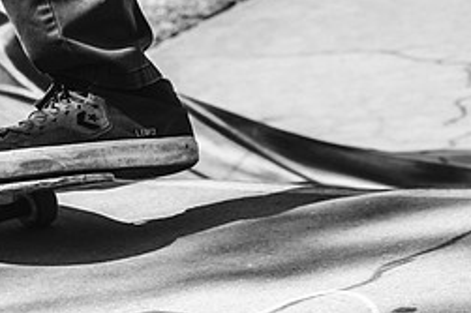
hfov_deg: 8.5
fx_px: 3177
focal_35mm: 243
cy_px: 218
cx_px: 114
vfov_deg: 5.6
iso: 200
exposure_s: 1/800
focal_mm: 70
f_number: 7.1
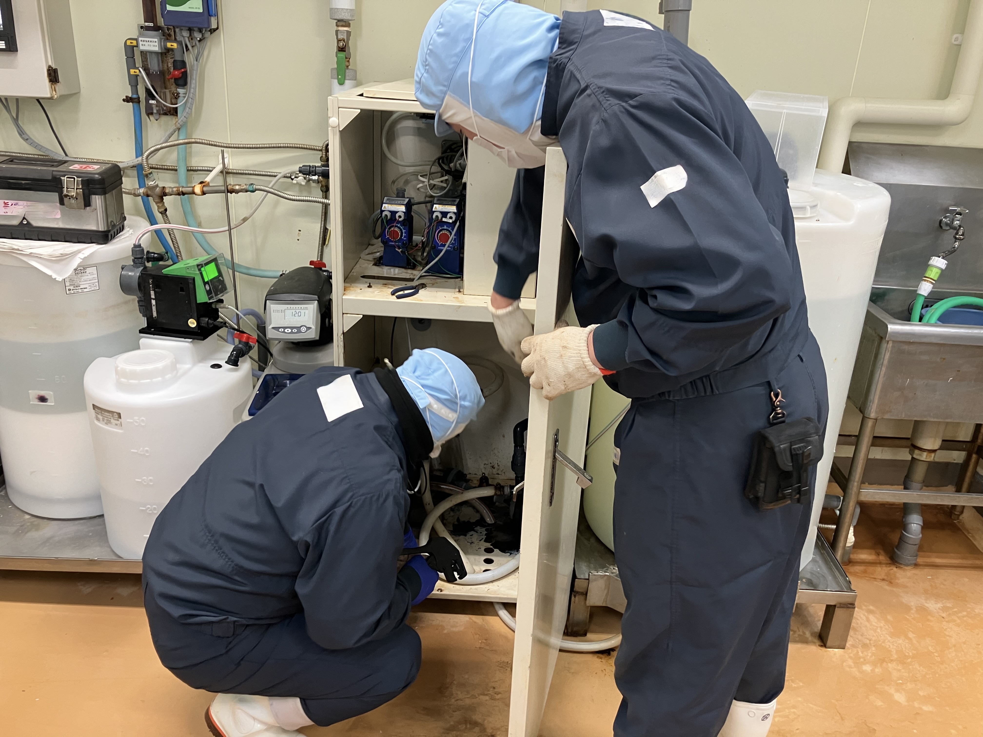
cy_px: 368
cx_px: 492
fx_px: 795
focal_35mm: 28
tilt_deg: -21.2
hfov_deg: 63.4
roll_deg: -2.5
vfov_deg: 49.7
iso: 80
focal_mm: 3.99
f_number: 1.8
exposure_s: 1/50
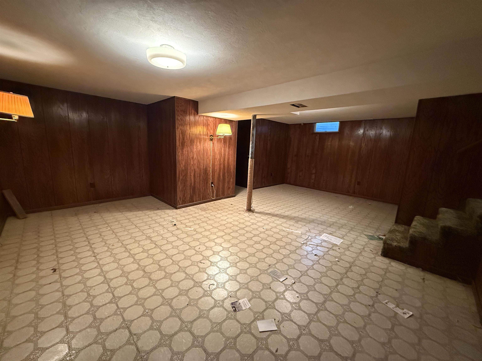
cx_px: 241
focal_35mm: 14
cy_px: 180
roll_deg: -2.5
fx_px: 195
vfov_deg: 85.7
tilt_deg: -9.0
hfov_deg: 102.1
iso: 1000
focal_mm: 2.22
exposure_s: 1/60
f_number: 2.2
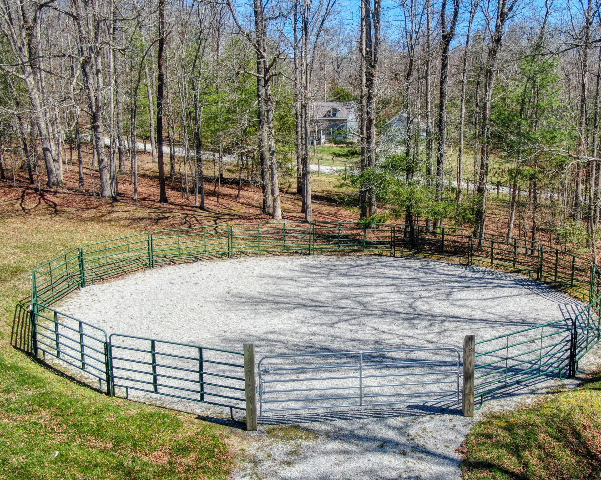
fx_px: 729
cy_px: 280
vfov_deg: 36.4
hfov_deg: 44.4
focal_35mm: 41
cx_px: 377
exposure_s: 1/640
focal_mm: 5.5
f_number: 3.1
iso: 100
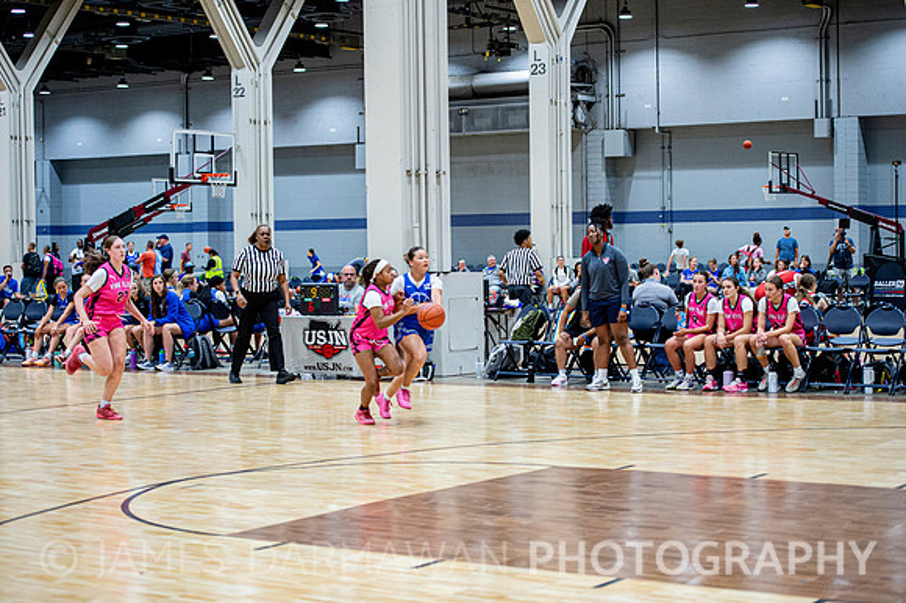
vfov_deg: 19.4
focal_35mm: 70
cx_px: 453
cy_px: 302
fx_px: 1761
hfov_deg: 28.9
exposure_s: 1/400
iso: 2000
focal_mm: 70
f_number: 2.8
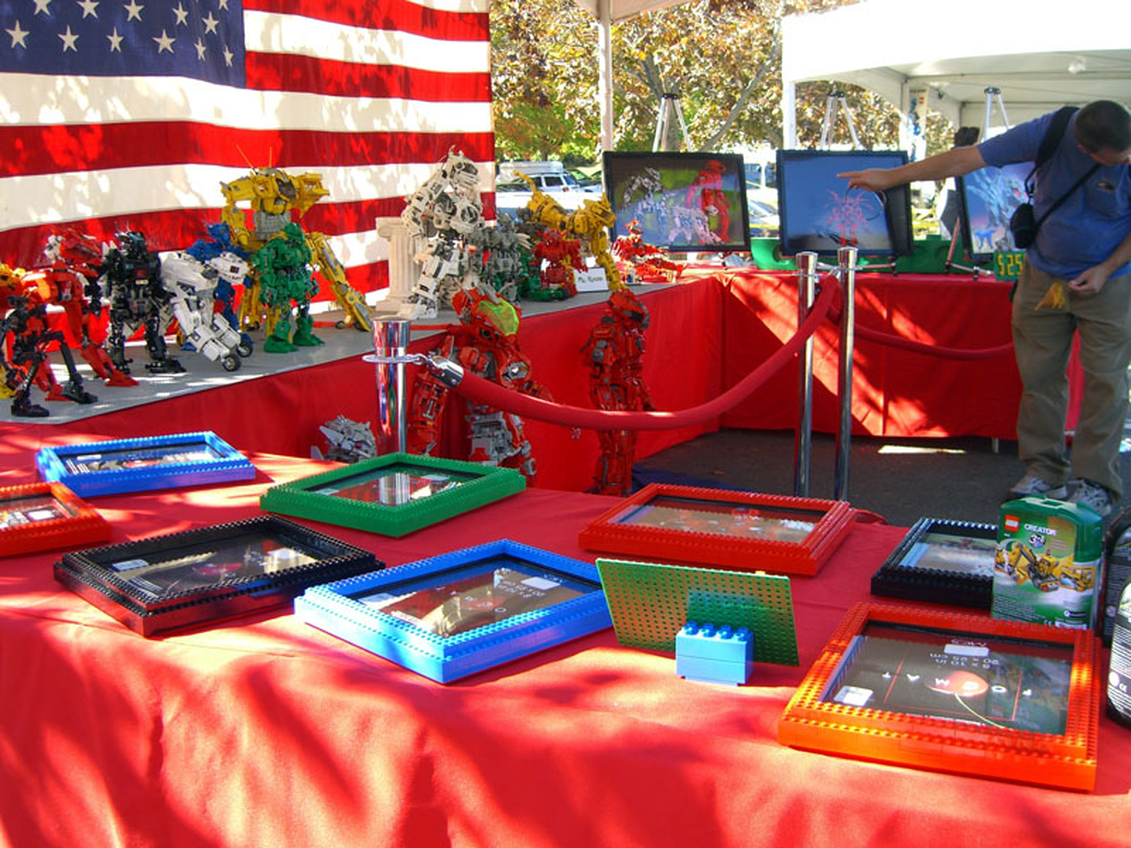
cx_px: 566
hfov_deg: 49.0
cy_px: 424
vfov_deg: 37.7
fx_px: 1242
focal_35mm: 38
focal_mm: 7.9
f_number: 2.8
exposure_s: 1/125
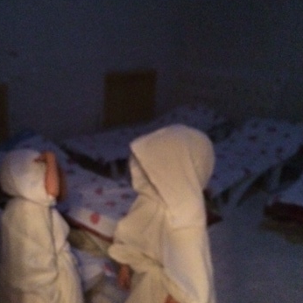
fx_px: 485
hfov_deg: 34.4
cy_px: 192
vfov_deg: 34.5
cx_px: 101
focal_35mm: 49
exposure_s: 1/15
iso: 1000
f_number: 2.2
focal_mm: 4.12
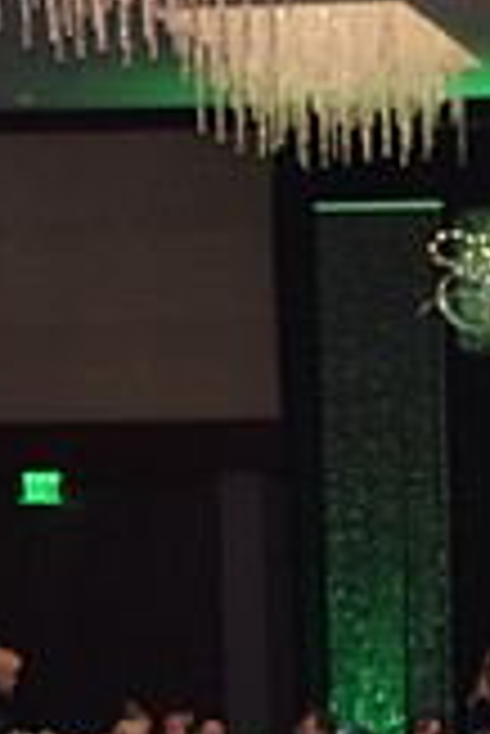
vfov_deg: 10.6
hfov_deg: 7.4
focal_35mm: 185
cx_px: 596
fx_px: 3769
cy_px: 1162
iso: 1600
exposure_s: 1/250
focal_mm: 52
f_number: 5
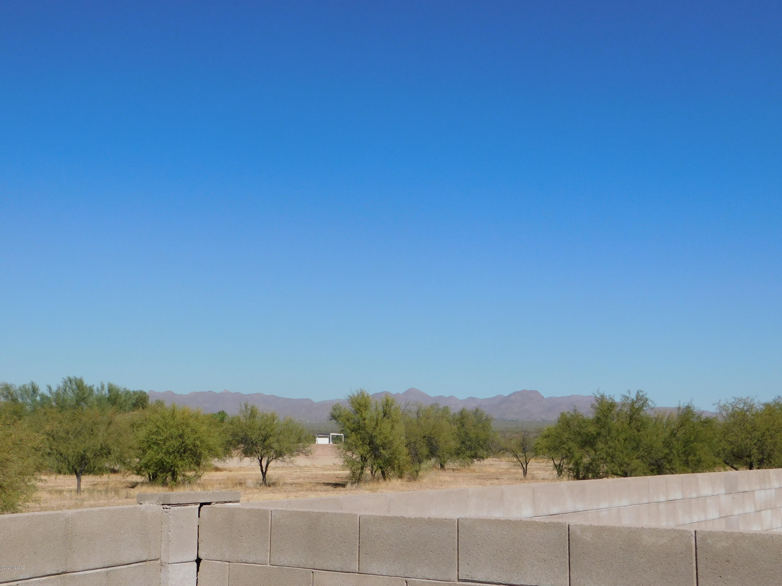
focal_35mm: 45
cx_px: 391
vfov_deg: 32.2
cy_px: 293
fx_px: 1017
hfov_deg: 42.1
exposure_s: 1/640
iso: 125
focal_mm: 8
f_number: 7.4
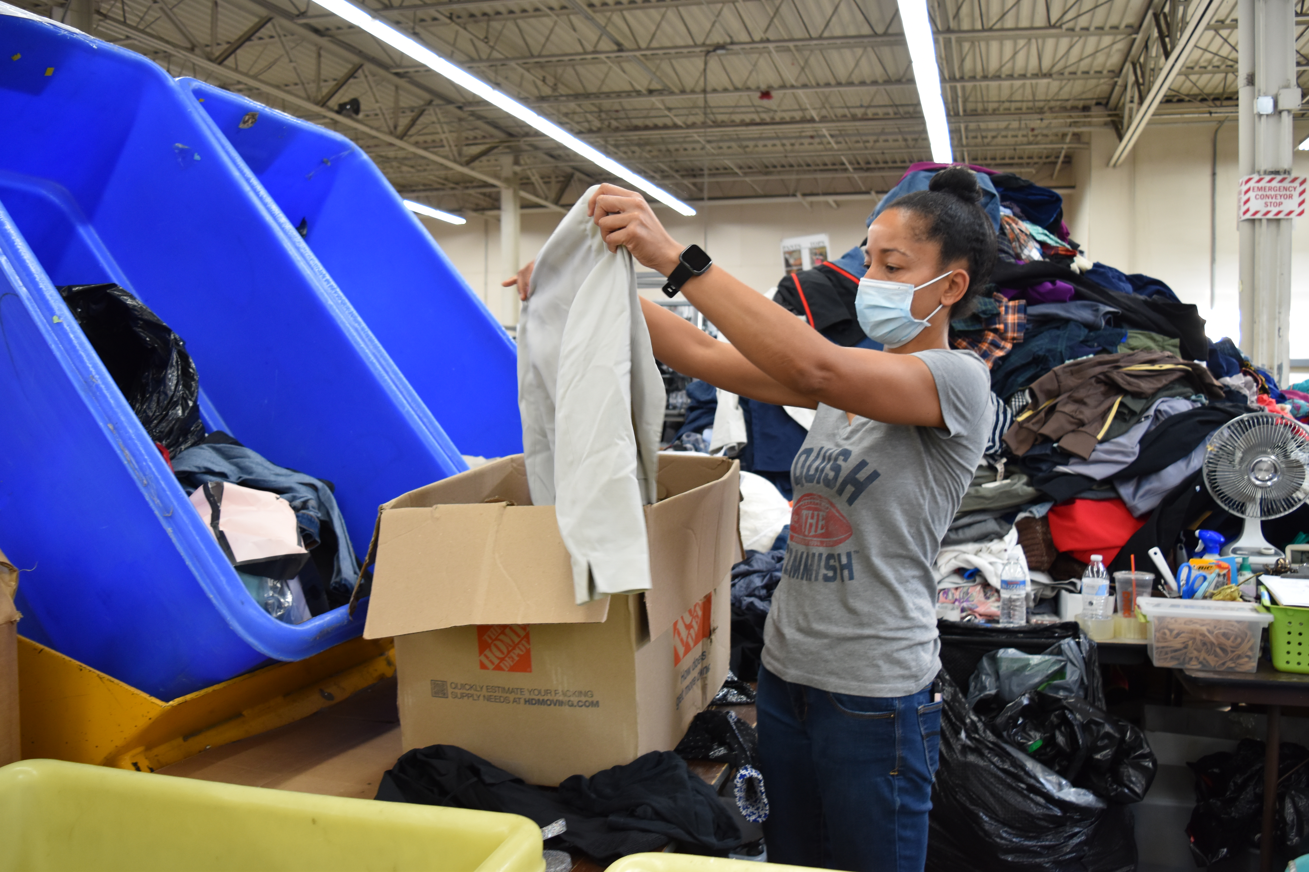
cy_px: 436
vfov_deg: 43.6
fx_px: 1091
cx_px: 654
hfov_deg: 61.9
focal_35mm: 30
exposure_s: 1/60
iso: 640
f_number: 4
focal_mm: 20
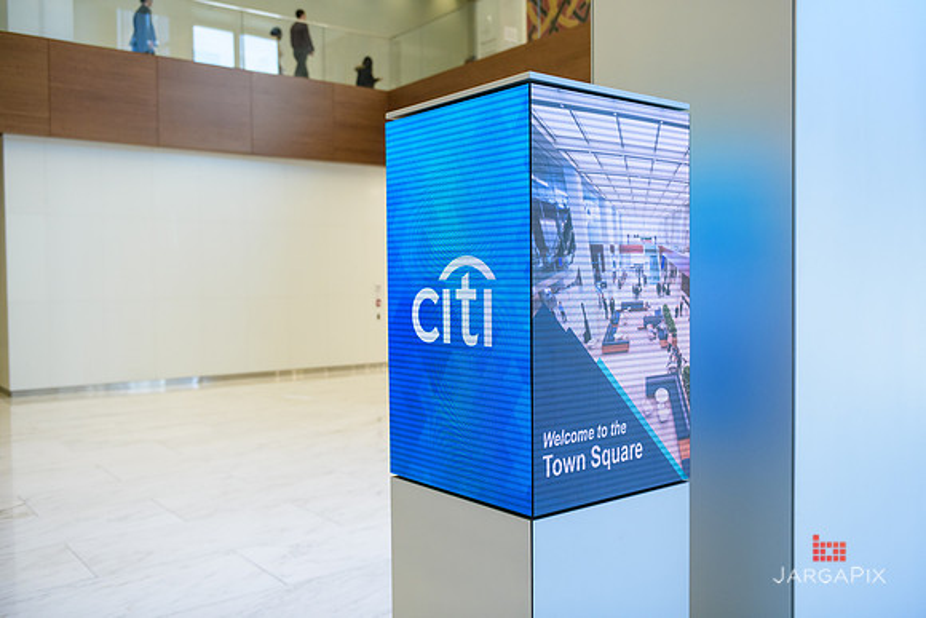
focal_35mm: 32
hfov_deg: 58.7
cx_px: 463
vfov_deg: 41.1
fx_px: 823
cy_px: 309
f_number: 3.2
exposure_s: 1/1250
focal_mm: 32
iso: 1600
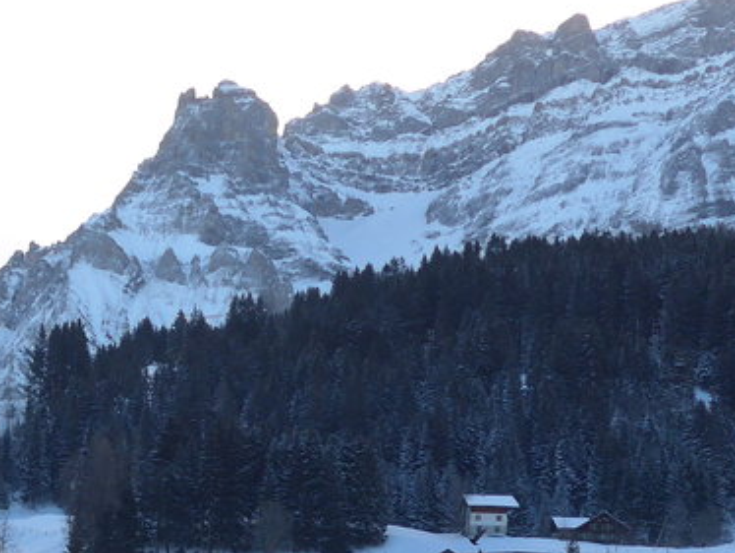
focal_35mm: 93
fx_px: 1976
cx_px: -110
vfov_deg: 15.4
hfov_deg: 20.0
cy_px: 653
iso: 80
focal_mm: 6
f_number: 2.8
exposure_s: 1/320
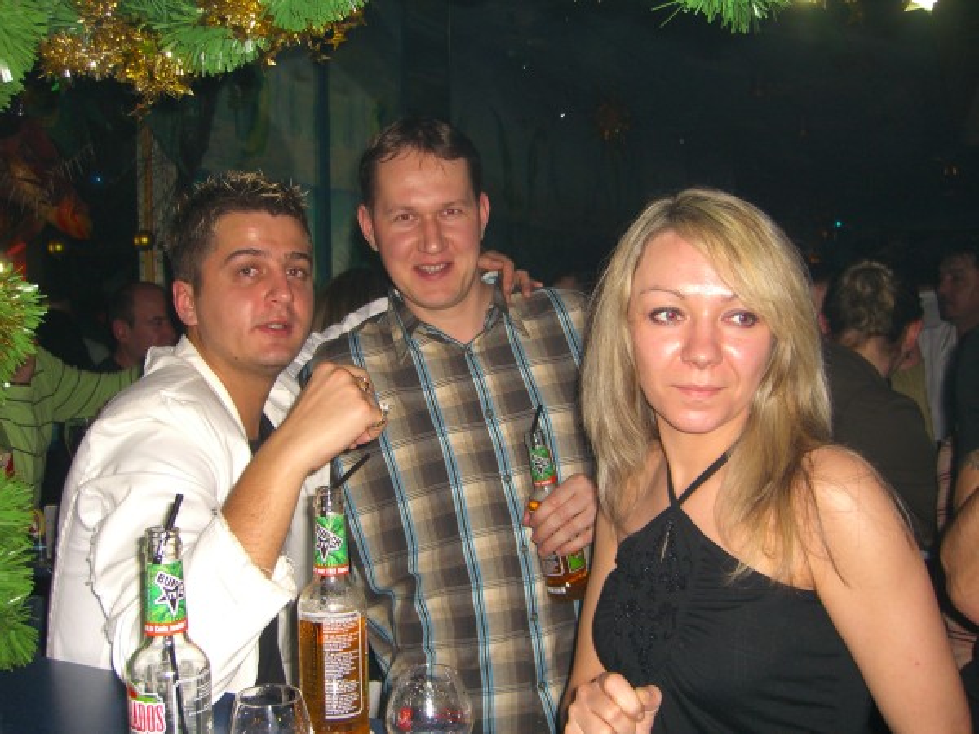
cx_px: 490
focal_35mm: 38
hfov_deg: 49.0
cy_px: 367
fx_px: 1075
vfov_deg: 37.7
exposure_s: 1/60
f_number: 2.8
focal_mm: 7.9
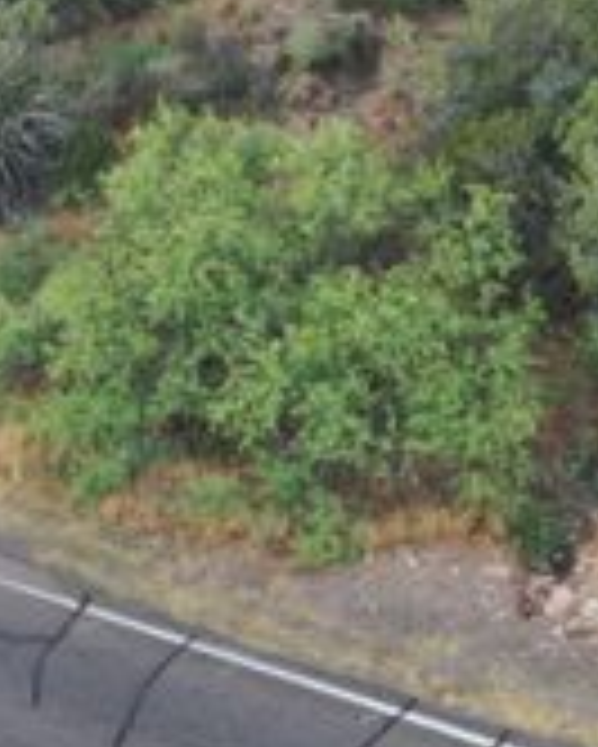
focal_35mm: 79
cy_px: 146
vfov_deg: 23.8
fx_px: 1746
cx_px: 719
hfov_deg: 18.4
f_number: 5
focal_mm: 10.26
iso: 100
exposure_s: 1/50
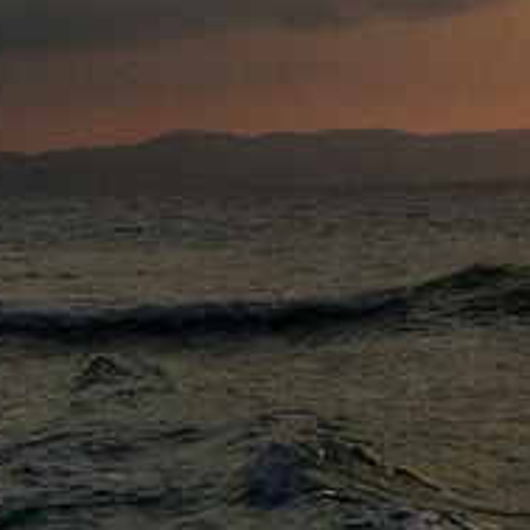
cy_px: 1318
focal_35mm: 194
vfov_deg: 8.2
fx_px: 3361
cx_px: 1353
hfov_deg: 8.2
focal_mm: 18
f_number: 11
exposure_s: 1/400
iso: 200
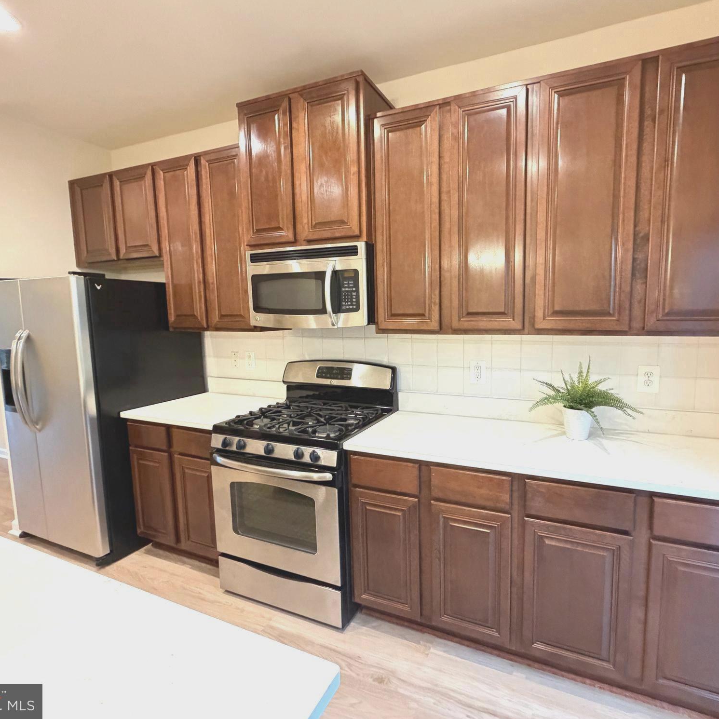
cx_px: 416
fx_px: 399
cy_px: 353
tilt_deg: -5.9
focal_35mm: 17
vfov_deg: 84.0
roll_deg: +1.2
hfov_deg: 83.3
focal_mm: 2.22
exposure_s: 1/60
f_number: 2.2
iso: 1000
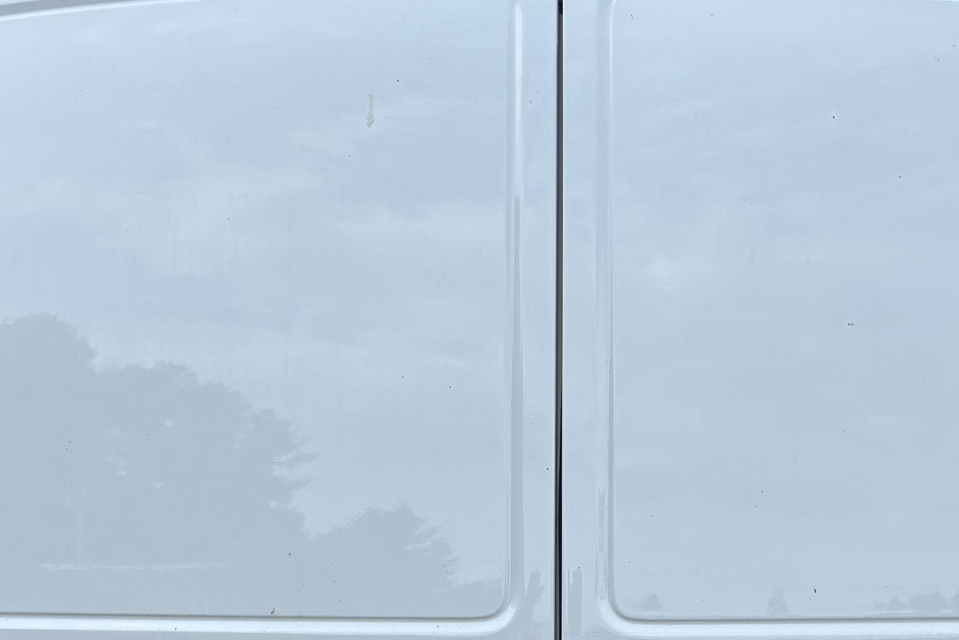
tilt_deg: -8.5
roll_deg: -0.2
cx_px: 532
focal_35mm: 76
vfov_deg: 17.1
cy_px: 782
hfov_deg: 26.6
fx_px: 2025
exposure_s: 1/1783
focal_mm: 5.96
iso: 50
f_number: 1.6
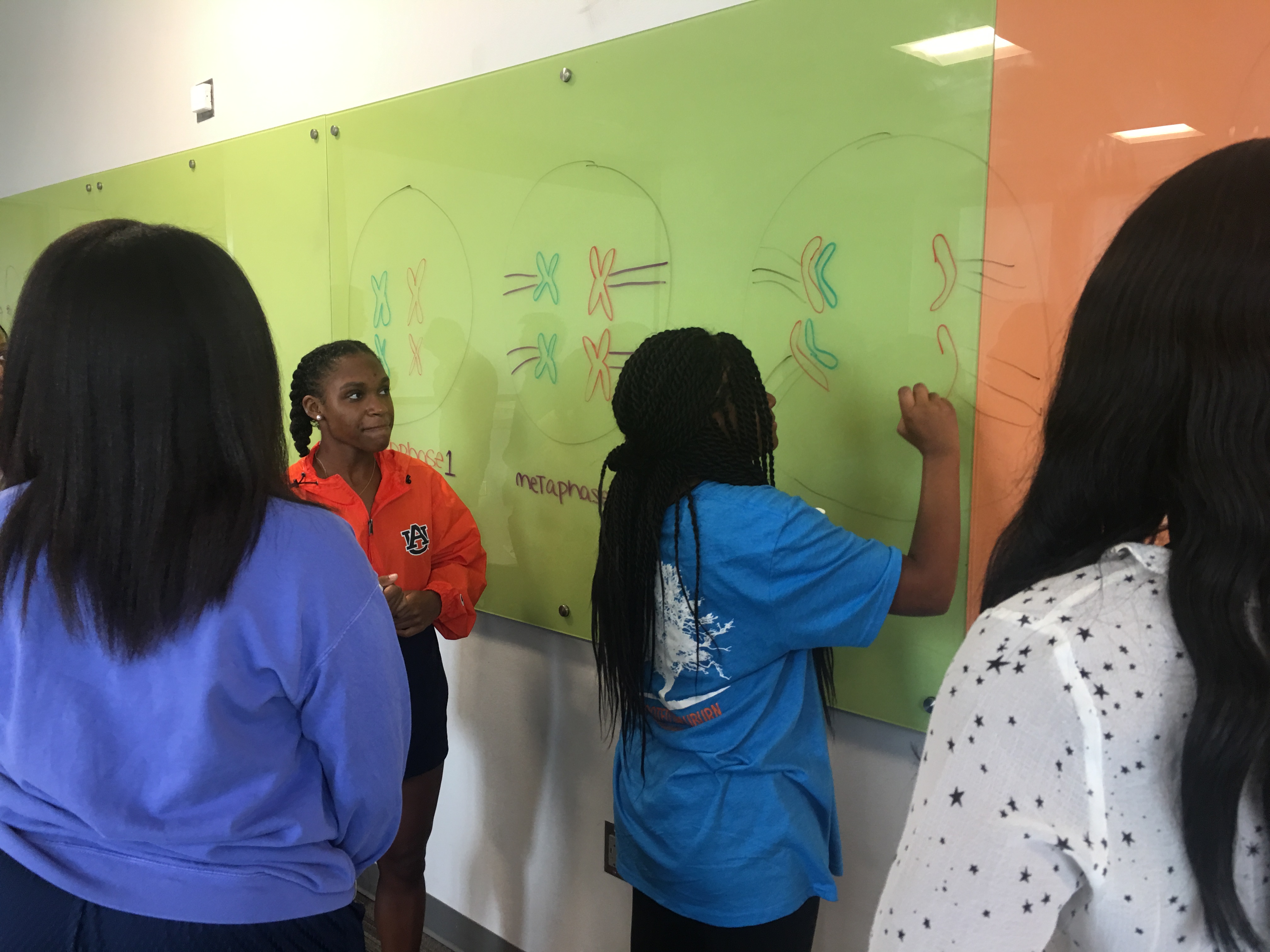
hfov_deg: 61.7
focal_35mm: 29
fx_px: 1064
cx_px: 635
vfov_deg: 48.2
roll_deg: -0.9
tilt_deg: -5.8
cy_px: 476
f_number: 2.2
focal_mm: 4.15
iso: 32
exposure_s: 1/15
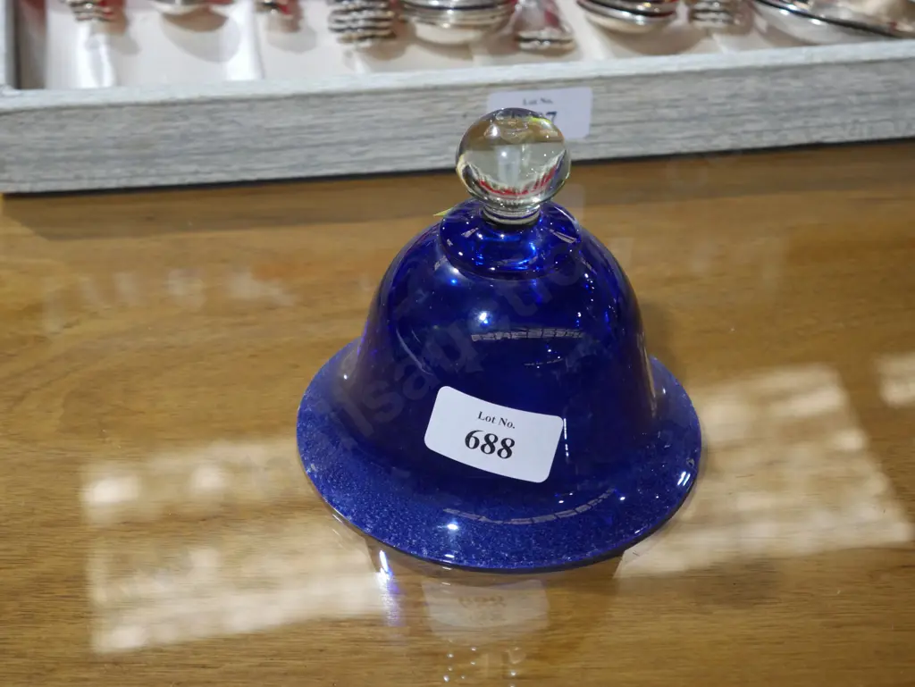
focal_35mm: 84
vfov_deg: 17.6
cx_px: 458
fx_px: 2221
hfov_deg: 23.3
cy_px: 344
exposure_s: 1/100
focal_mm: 42
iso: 1250
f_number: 5.6
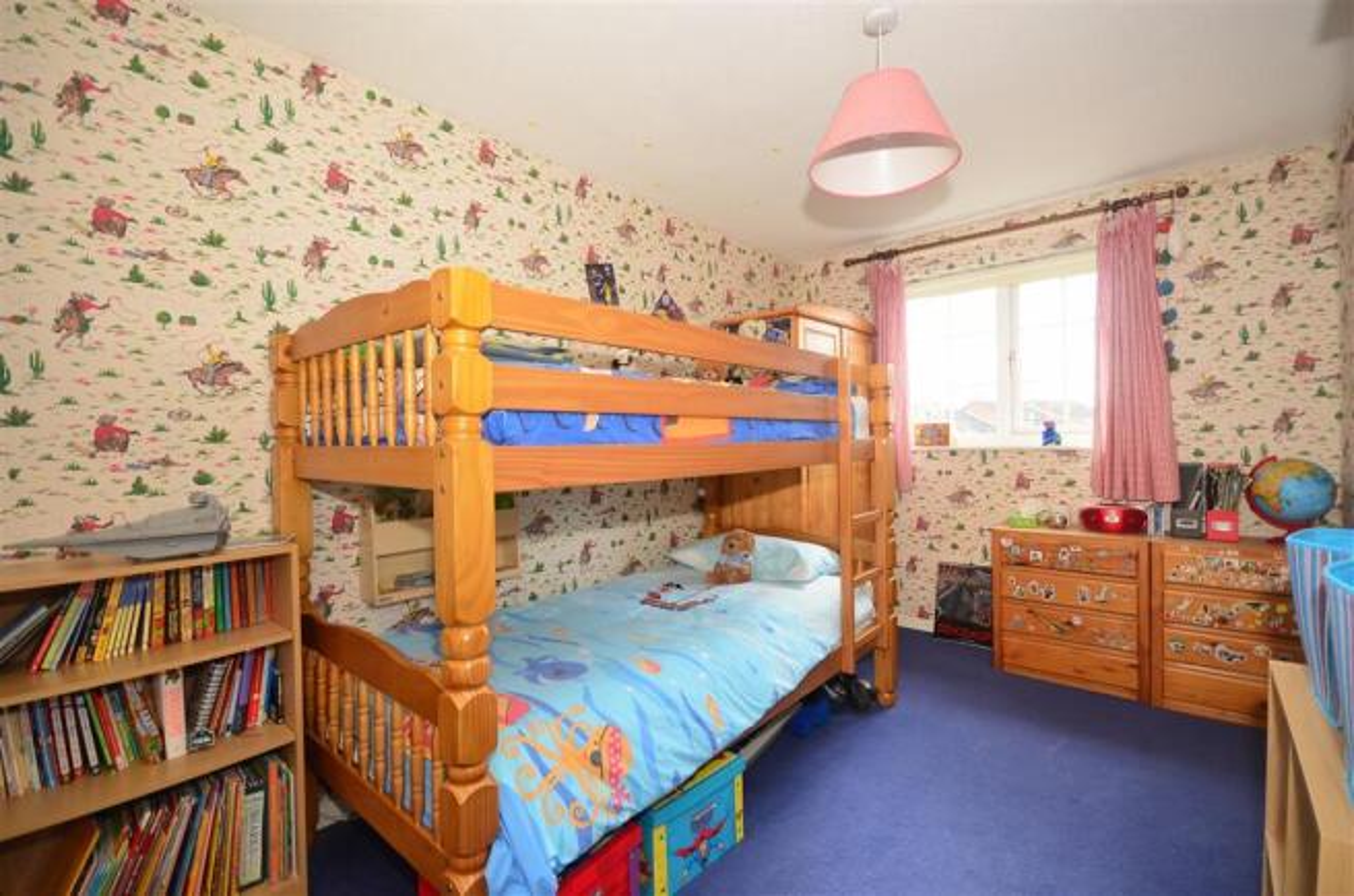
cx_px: 677
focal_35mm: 15
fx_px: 563
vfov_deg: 77.0
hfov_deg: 100.5
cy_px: 448
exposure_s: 1/100
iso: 640
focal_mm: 10
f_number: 6.3
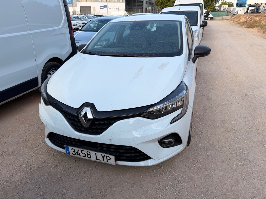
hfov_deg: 71.6
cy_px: 100
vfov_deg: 56.8
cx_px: 133
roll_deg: -4.8
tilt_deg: -24.5
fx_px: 184
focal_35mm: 24
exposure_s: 1/1855
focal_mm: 6.76
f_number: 1.78
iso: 80
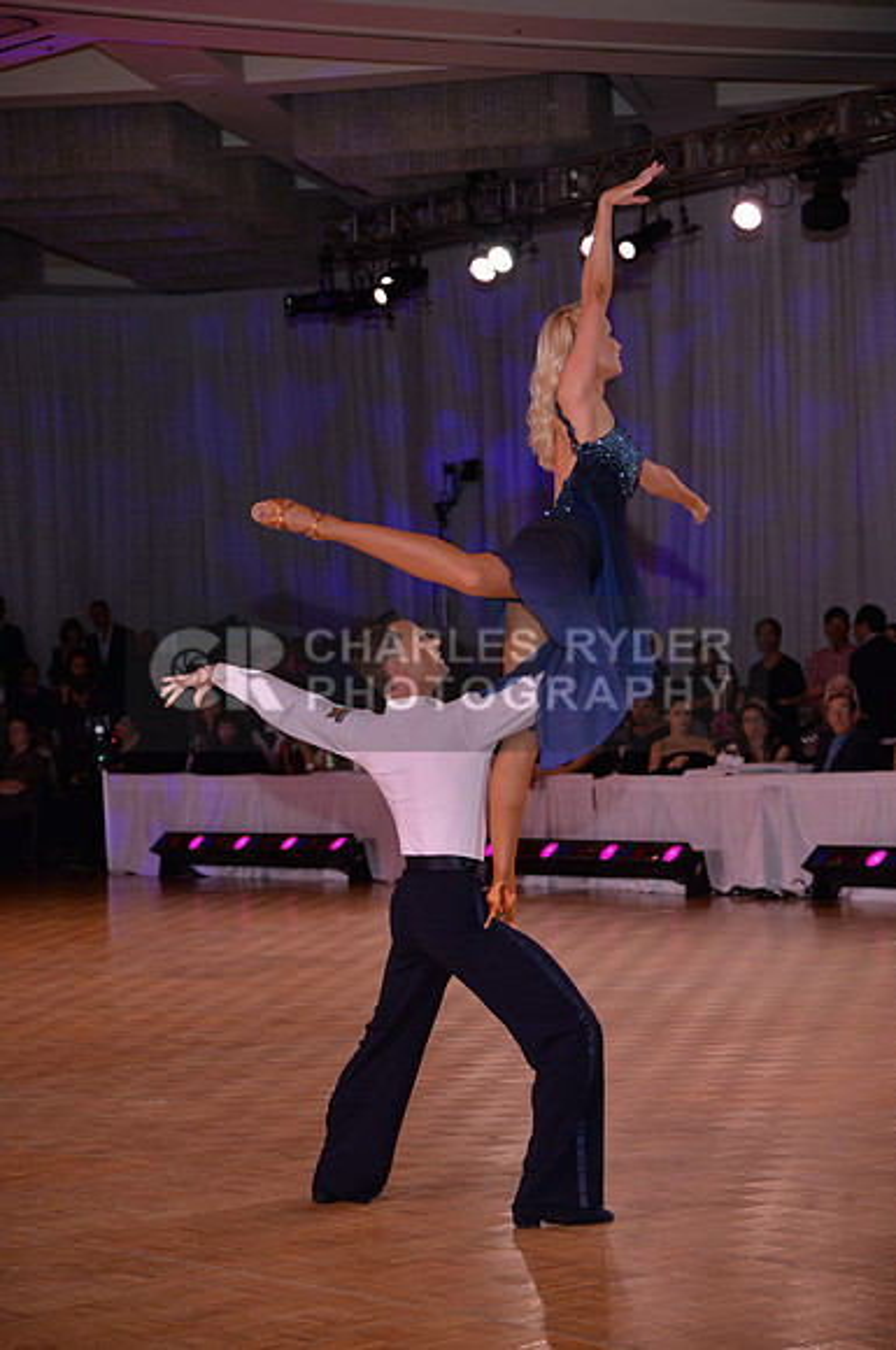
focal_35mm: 100
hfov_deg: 13.6
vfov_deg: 20.4
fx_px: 3744
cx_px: 448
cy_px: 675
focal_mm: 100
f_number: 4.5
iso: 1600
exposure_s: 1/250
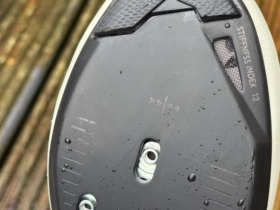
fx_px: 687
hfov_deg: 22.9
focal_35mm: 85
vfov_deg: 17.2
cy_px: 41
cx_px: 192
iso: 100
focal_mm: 6.76
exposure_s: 1/70
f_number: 1.78
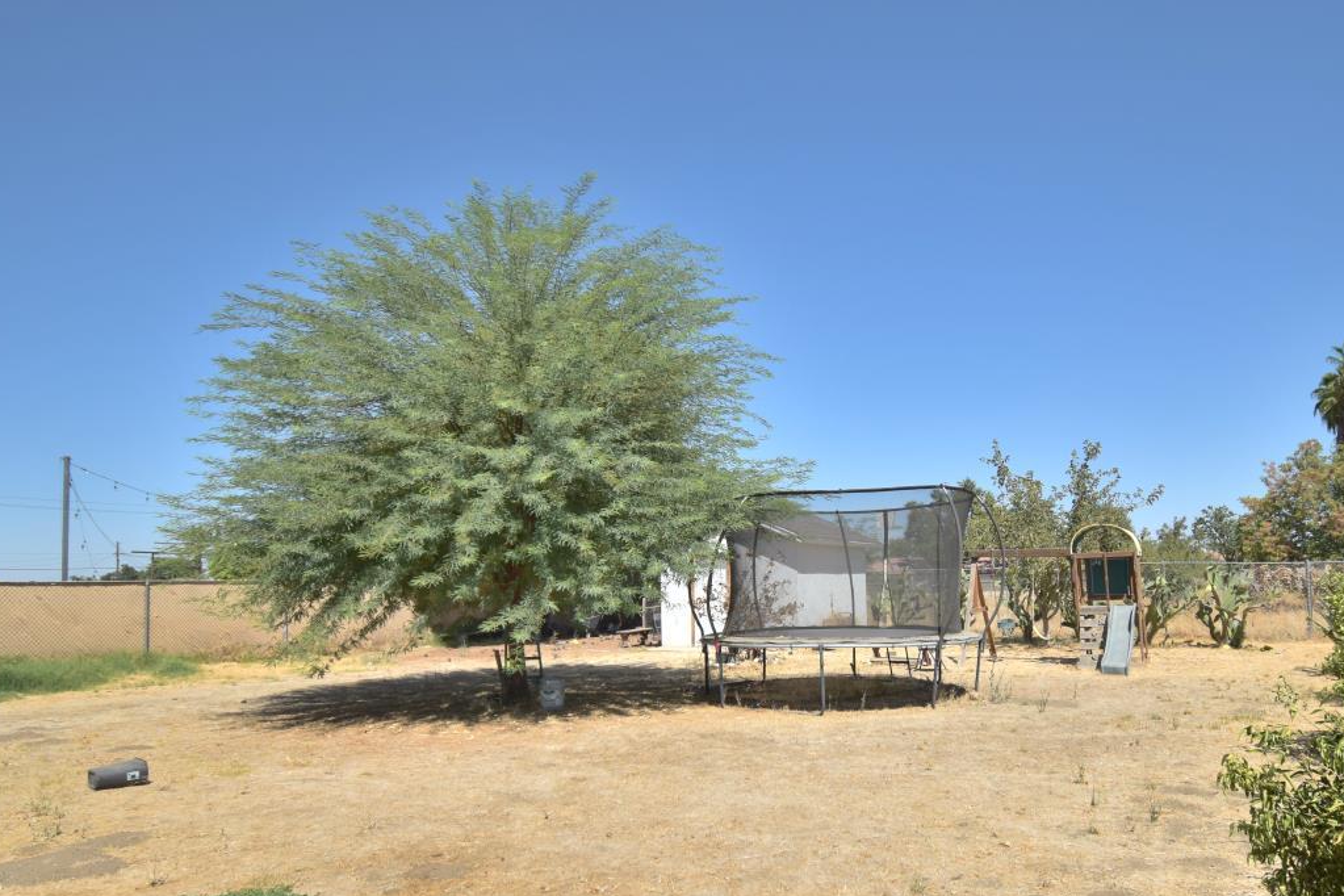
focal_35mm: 22
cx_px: 805
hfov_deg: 77.7
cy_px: 548
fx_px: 821
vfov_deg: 56.7
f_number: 4.5
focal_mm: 10
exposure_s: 1/1000
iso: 100
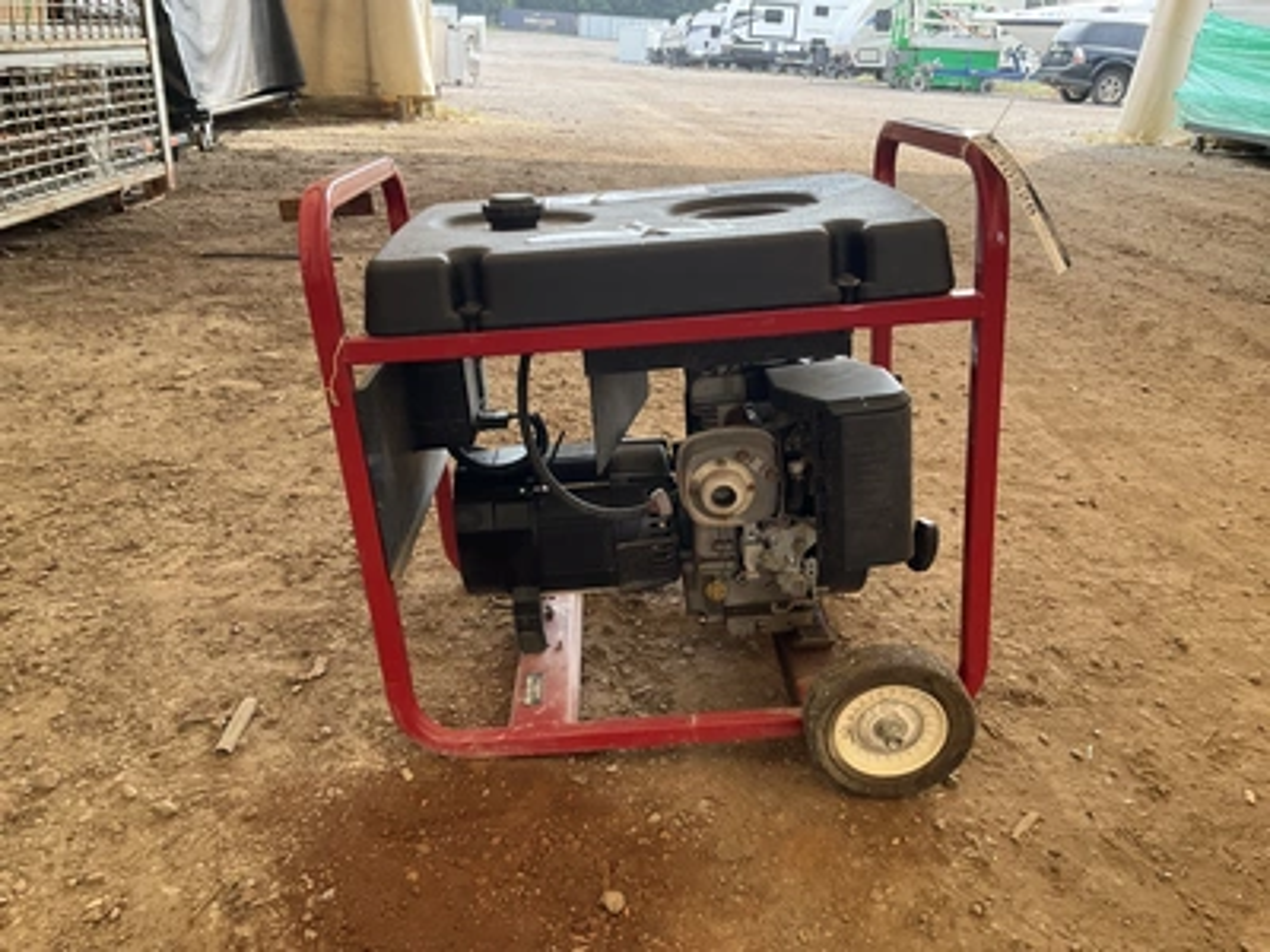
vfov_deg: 48.2
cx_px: 635
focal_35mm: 29
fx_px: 1064
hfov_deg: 61.7
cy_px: 476
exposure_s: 1/169
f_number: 1.8
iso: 32
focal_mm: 3
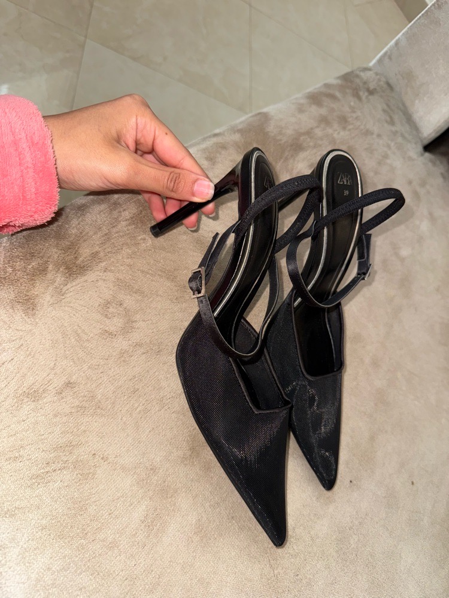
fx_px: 415
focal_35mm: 24
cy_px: 299
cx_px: 224
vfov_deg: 71.6
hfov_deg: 56.8
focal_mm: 6.76
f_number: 1.78
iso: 64
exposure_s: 1/61
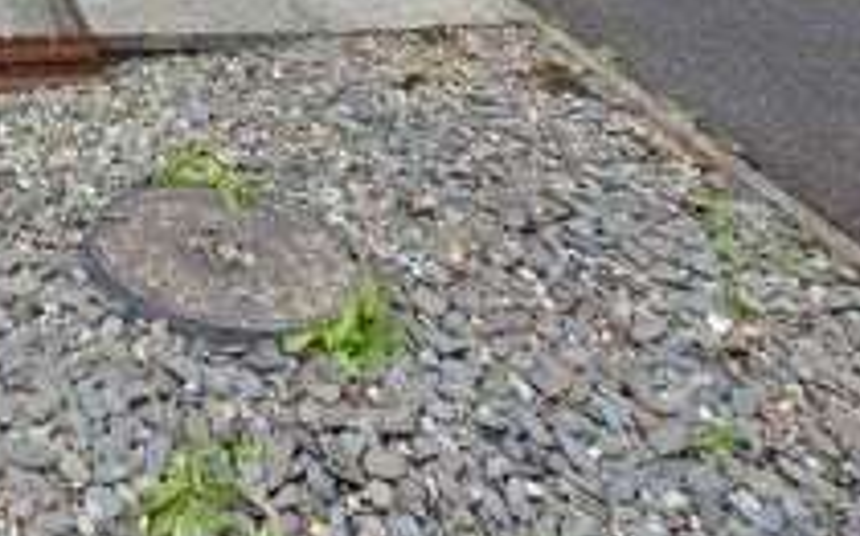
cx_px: -127
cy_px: -505
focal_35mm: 46
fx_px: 1078
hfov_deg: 35.8
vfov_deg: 18.9
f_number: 1.9
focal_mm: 2.2
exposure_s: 1/786
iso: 40
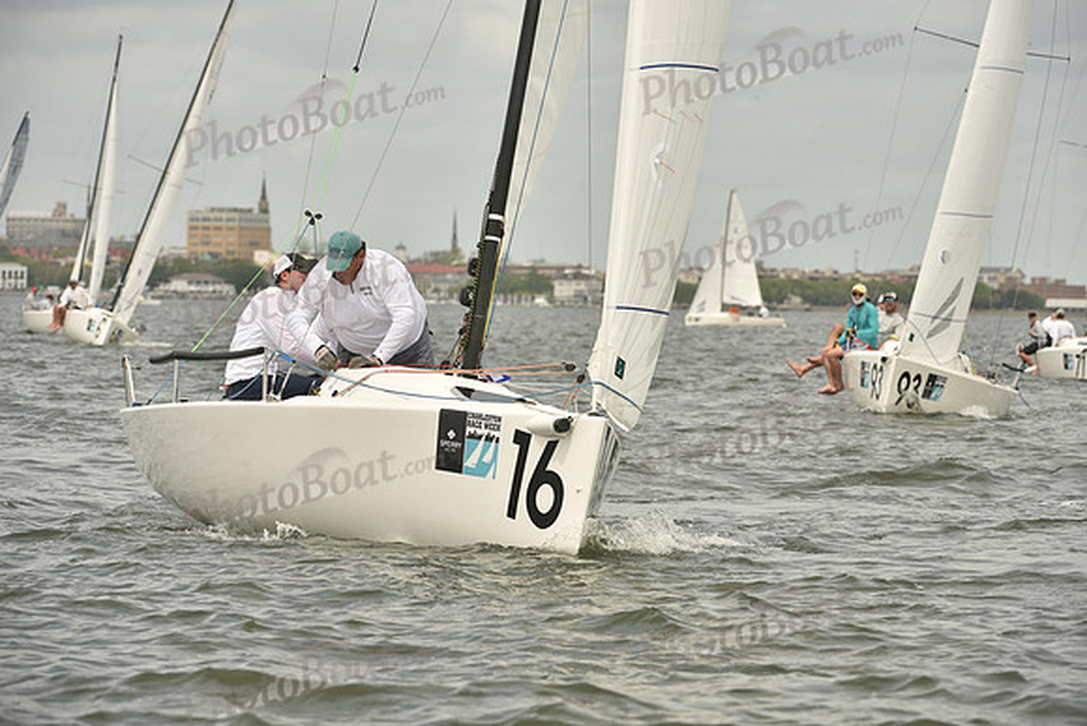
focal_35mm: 210
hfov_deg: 9.8
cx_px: 544
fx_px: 6342
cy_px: 363
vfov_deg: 6.5
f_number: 7.1
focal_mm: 210
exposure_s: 1/1250
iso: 320
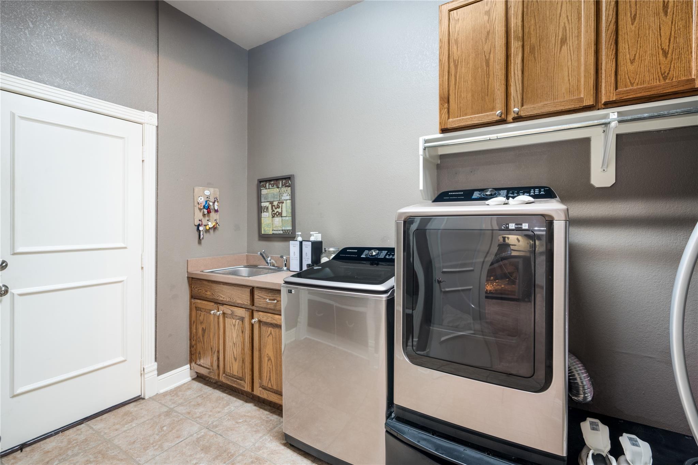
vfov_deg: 73.7
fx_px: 310
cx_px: 349
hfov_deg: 96.7
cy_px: 232
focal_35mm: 16
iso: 320
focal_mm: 16
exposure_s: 1.3
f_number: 8
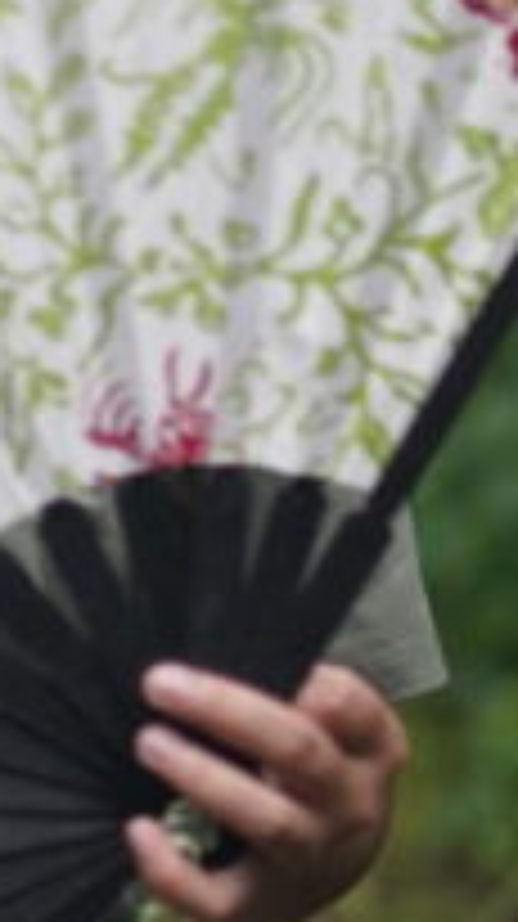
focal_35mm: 161
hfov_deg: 7.4
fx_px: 3939
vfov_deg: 13.4
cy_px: 459
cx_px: -261
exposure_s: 1/250
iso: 400
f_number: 1.4
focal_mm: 35
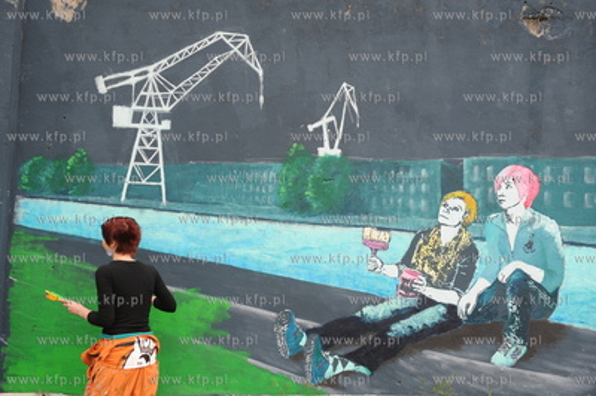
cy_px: 198
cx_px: 298
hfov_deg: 46.4
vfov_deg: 31.8
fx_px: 695
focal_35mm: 42
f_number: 5.6
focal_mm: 42
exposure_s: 1/200
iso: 400
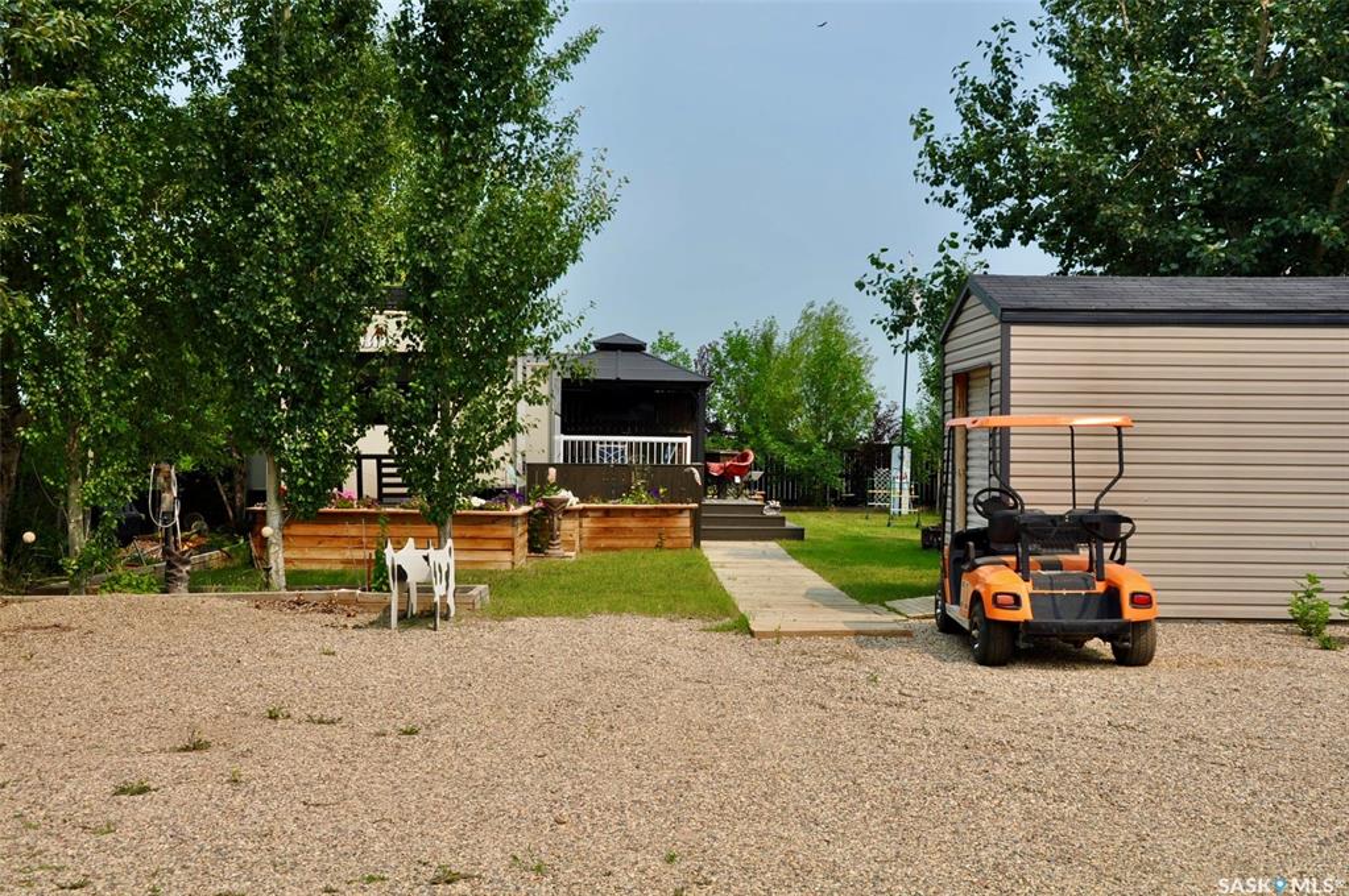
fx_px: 1572
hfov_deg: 46.4
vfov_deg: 31.8
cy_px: 448
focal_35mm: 42
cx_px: 674
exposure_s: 1/320
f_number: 9
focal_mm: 28
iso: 200
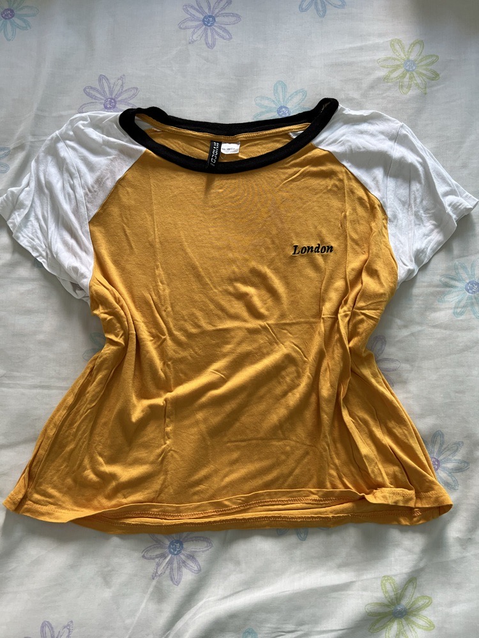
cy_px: 319
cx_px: 240
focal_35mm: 26
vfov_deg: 67.3
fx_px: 480
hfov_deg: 53.1
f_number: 1.5
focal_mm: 5.7
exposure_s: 1/106
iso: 125
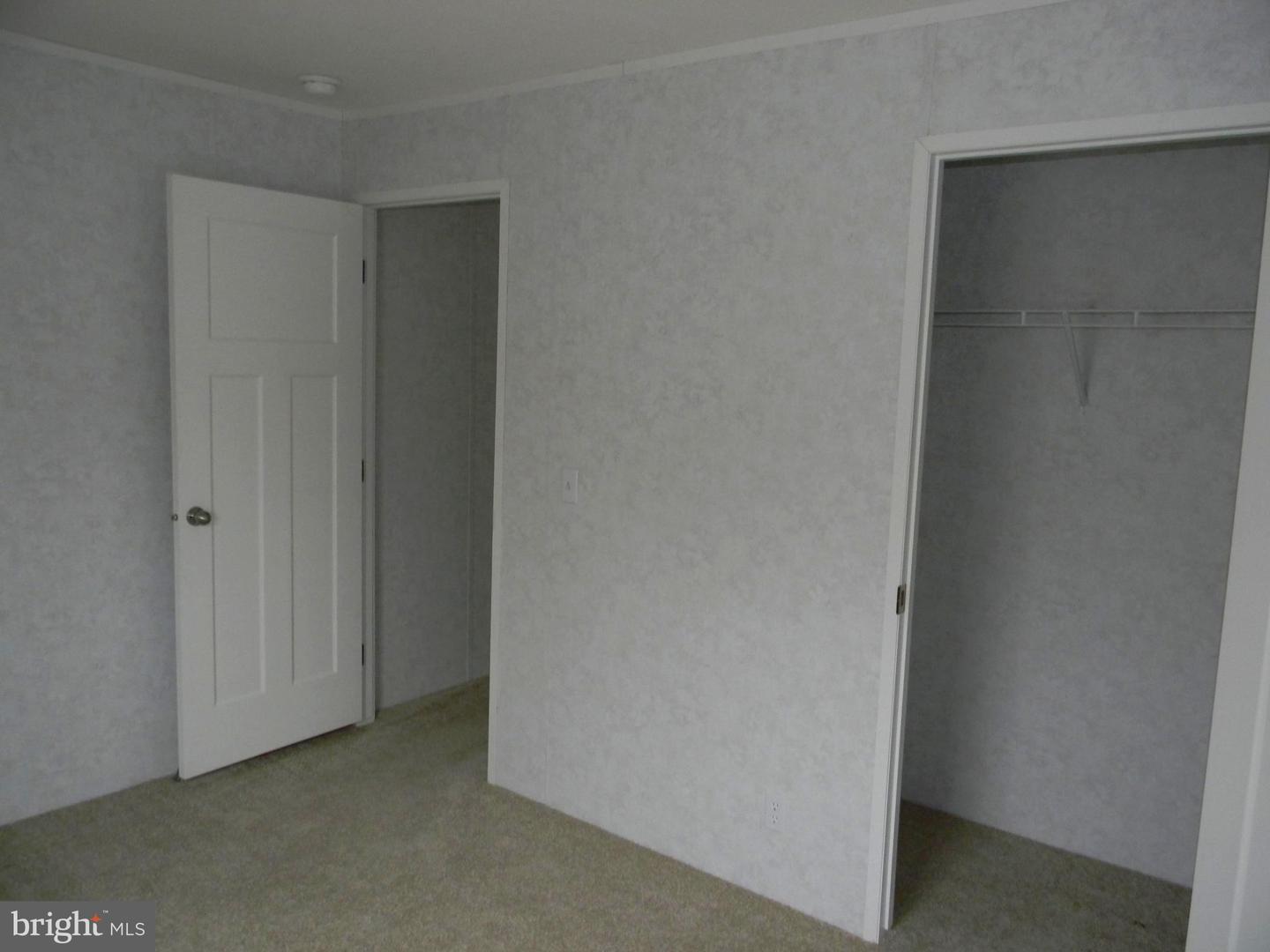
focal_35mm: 28
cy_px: 476
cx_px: 635
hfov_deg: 63.4
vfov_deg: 49.7
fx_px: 1027
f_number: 3.5
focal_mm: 5
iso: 200
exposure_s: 1/30
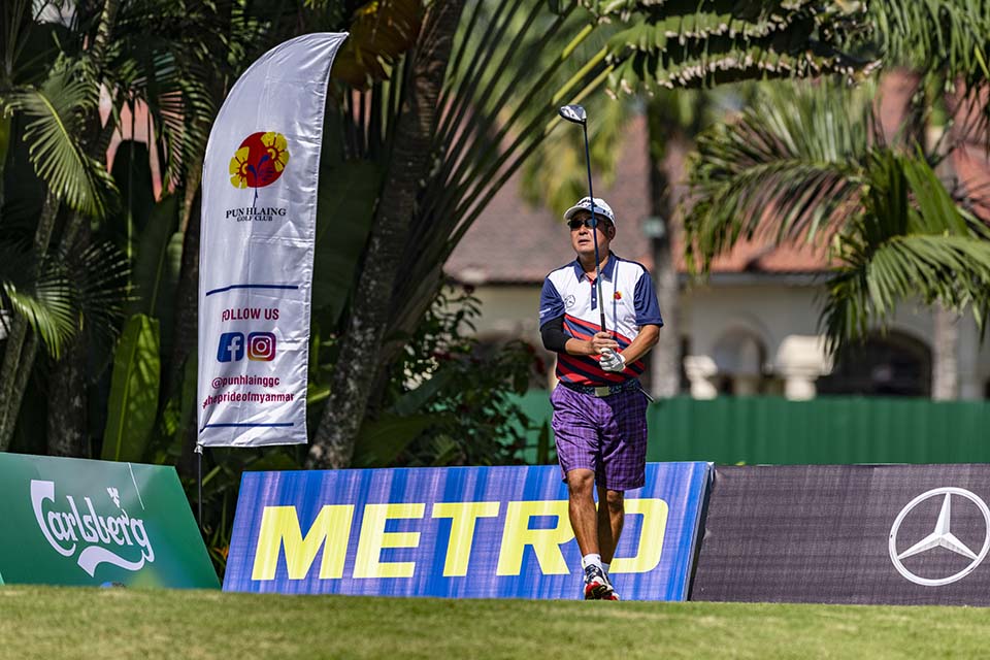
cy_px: 330
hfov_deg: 5.2
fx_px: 10999
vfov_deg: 3.4
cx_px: 495
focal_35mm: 400
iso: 360
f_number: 5.6
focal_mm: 400
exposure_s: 1/3200
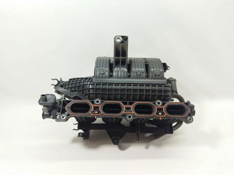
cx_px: 117
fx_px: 182
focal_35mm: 27
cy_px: 88
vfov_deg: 51.3
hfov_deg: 65.4
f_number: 1.79
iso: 191
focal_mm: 4.71
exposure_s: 1/100
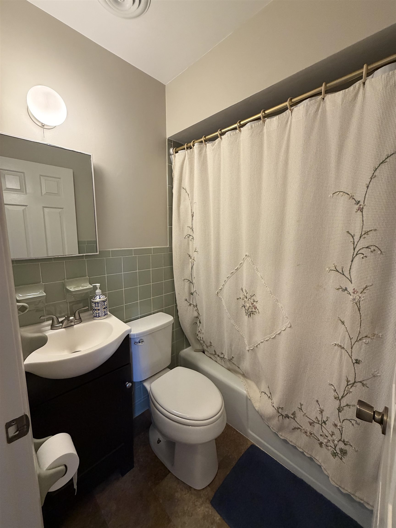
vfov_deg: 102.1
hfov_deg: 85.7
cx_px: 198
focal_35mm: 14
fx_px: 214
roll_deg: -1.1
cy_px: 264
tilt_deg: -7.9
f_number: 2.2
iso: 400
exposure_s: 1/60
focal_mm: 2.22
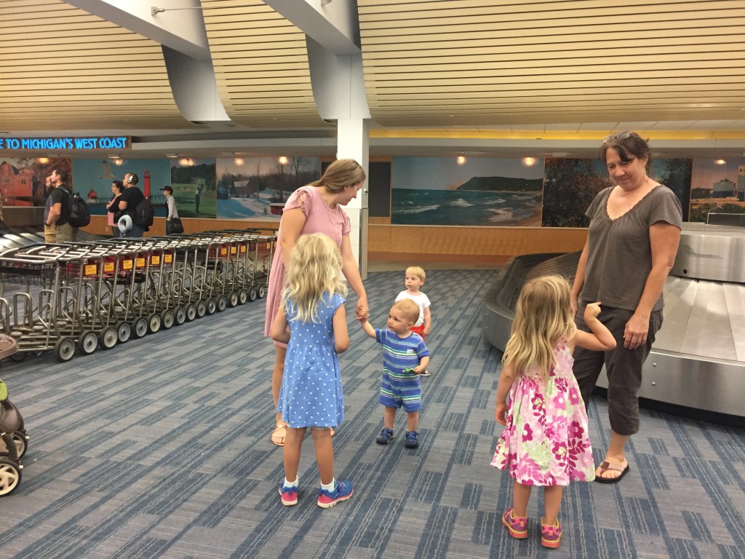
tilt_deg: -7.0
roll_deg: -0.8
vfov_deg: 48.2
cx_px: 372
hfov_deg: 61.7
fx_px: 624
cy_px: 280
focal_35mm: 29
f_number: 2.2
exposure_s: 1/30
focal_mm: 4.15
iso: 160
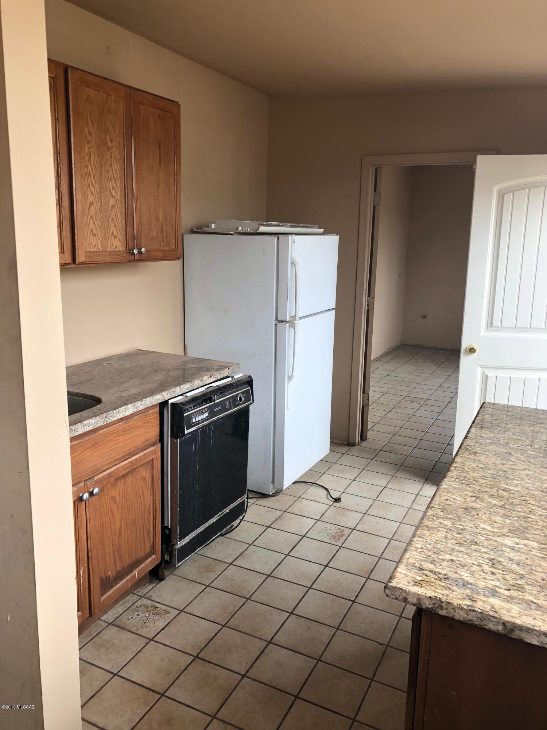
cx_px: 274
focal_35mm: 28
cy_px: 365
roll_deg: -1.9
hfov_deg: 49.7
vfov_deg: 63.4
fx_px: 590
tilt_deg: -9.7
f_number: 1.8
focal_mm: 4
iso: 32
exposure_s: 1/120
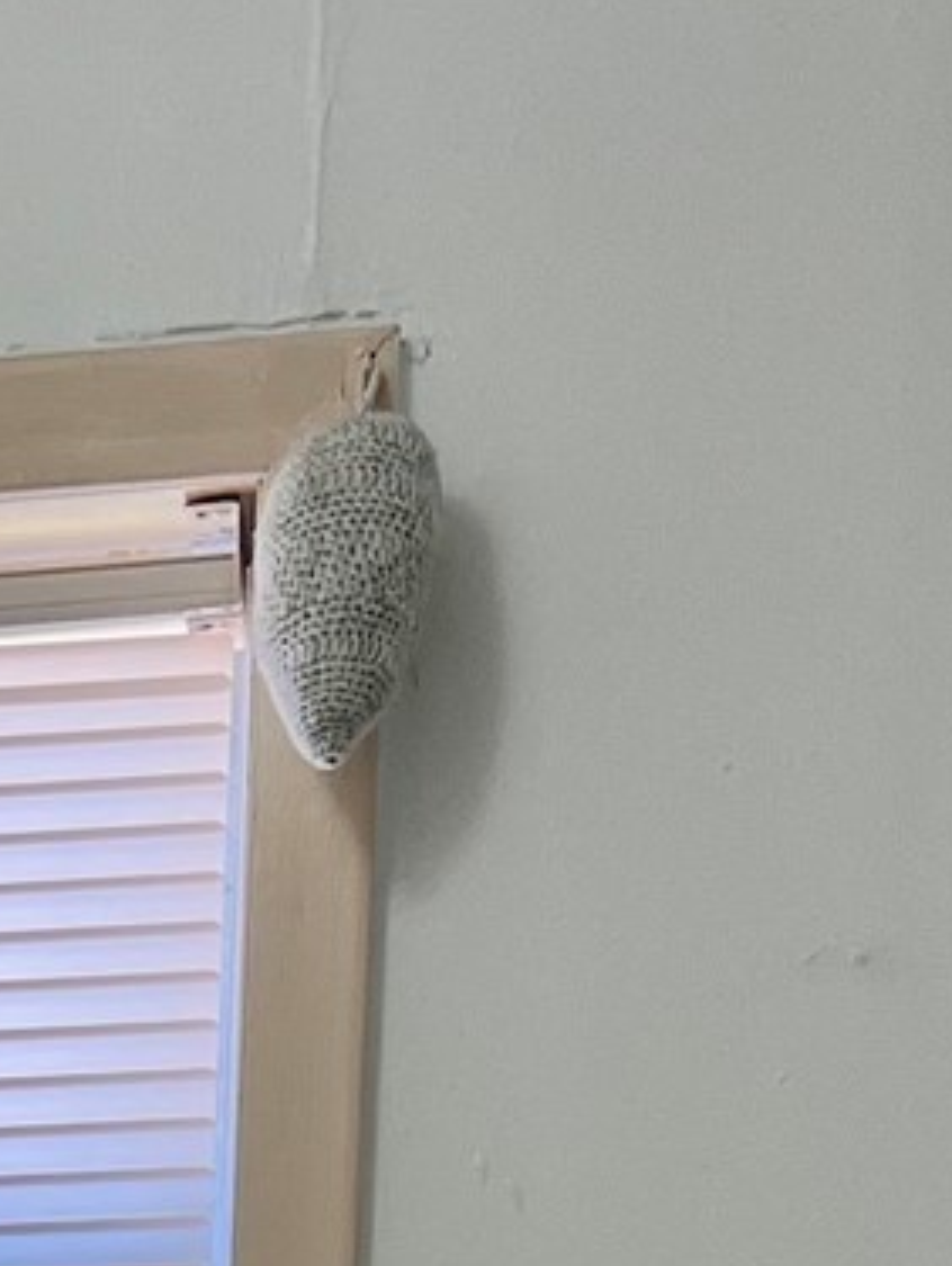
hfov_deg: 10.3
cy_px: 2873
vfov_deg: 12.3
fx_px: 4869
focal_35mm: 133
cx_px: -918
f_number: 1.5
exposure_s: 1/60
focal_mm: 5.7
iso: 80
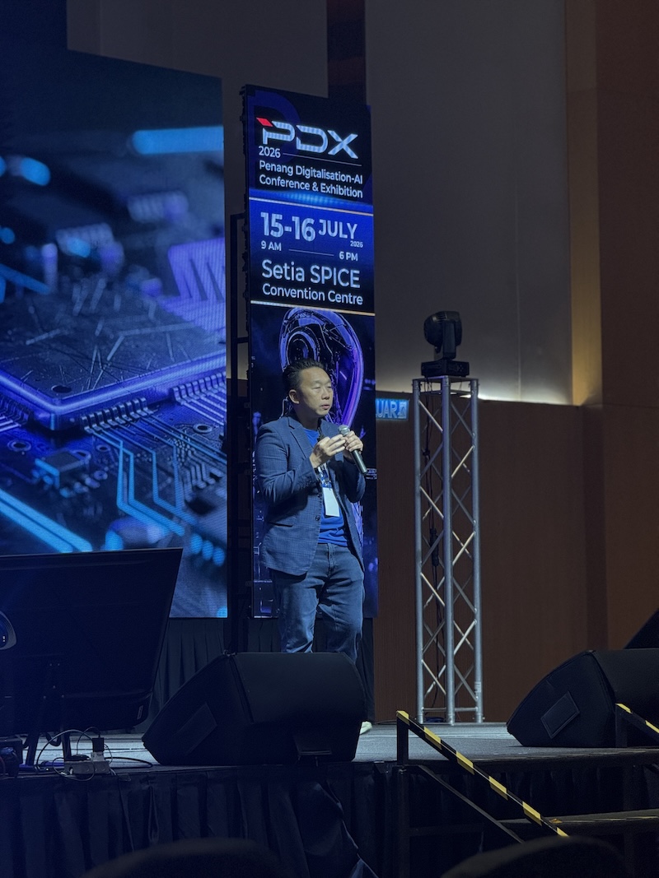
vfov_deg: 16.4
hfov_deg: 12.3
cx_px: 330
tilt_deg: +4.5
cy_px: 439
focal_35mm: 120
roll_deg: +0.9
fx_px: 3047
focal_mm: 15.66
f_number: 2.8
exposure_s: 1/80
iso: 400
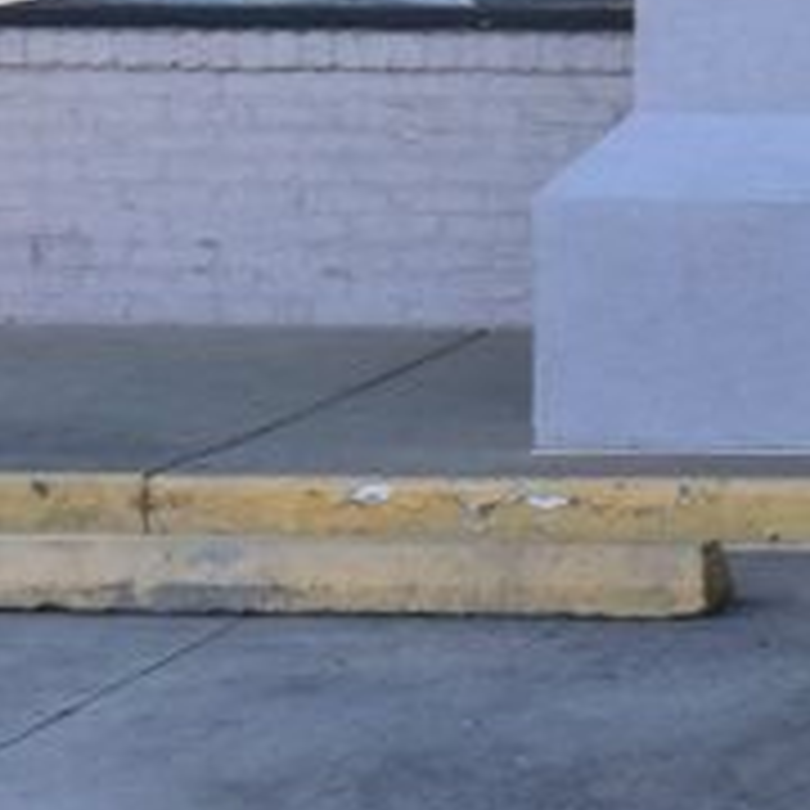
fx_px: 5173
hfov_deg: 8.1
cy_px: -50
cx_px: 2043
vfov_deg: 8.9
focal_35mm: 195
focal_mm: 27
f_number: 9
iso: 400
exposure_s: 1/160
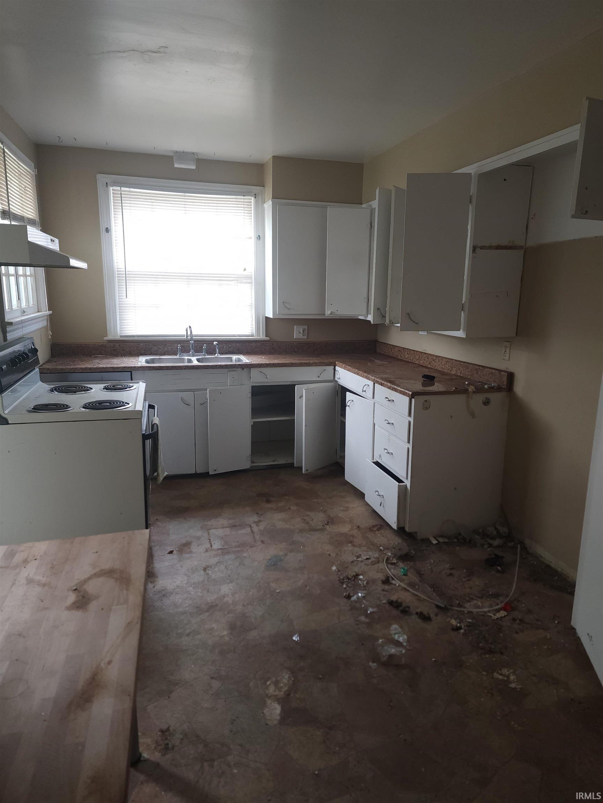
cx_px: 302
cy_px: 402
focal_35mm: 23
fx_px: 534
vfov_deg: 73.9
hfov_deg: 58.9
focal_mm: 6.4
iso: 160
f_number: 1.8
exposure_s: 1/60
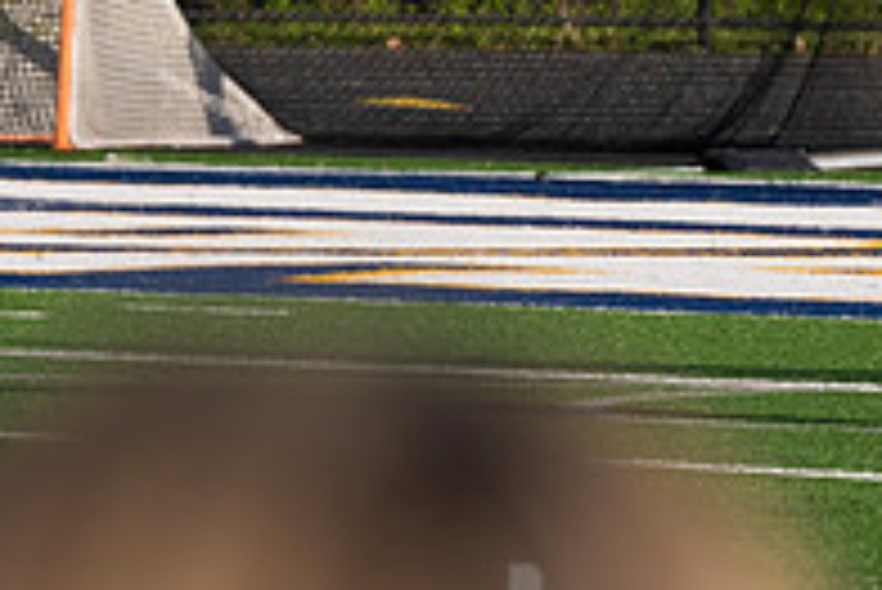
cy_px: 95
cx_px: 1282
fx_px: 21722
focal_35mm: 886
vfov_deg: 1.6
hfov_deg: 2.3
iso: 250
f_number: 5.6
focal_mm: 200
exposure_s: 1/1600
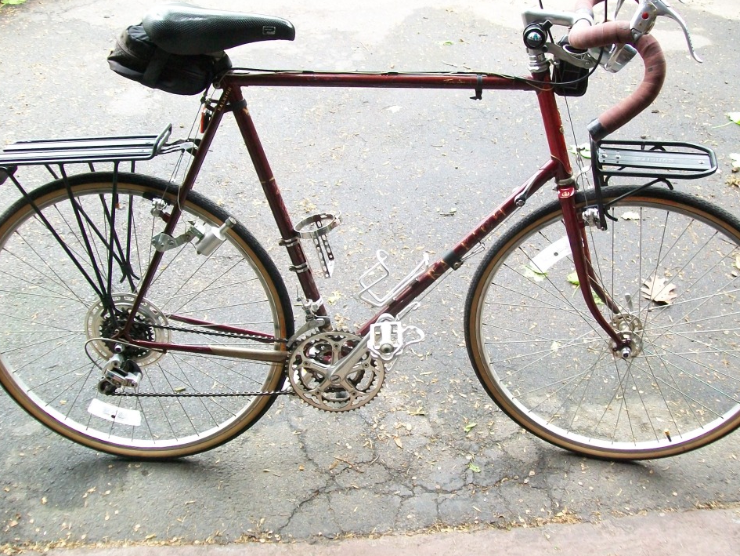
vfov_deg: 36.8
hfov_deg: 47.9
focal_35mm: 39
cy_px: 260
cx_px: 381
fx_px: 834
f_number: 2.7
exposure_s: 1/15
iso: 160
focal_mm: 6
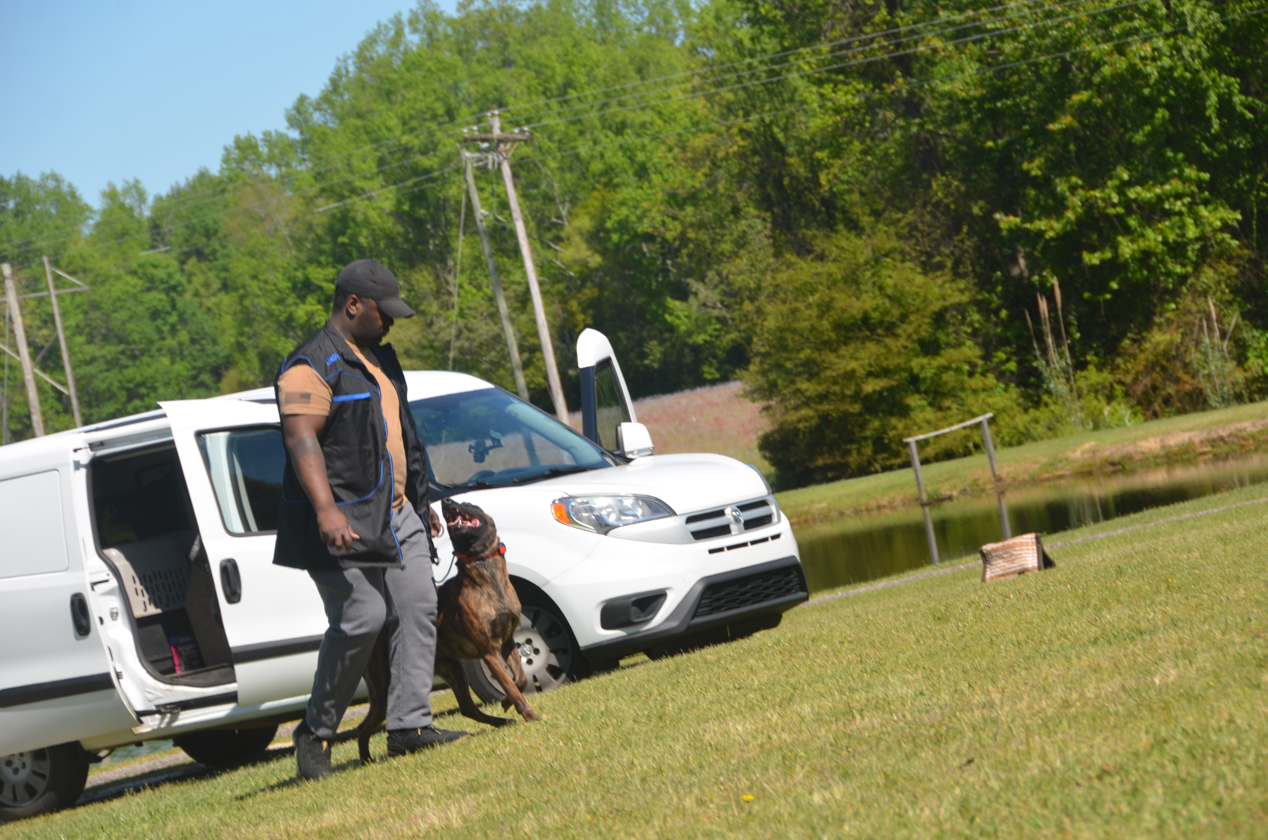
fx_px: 5905
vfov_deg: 8.1
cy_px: 420
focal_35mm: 168
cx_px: 634
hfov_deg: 12.3
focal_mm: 112
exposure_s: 1/250
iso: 100
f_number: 9
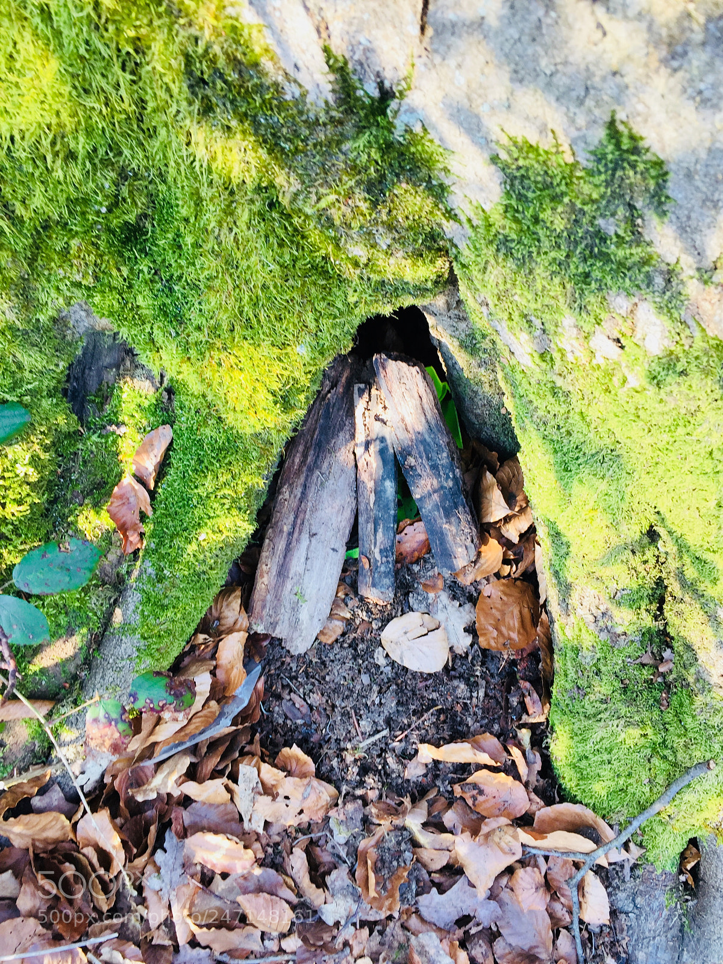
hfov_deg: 48.2
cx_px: 362
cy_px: 482
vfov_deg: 61.7
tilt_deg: -67.2
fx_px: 808
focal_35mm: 29
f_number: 2.2
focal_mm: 4.15
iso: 40
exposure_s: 1/50
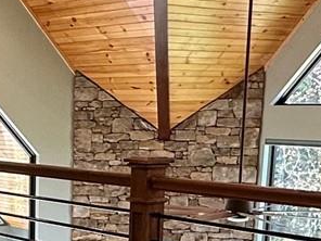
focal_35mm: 97
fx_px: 899
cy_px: 319
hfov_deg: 19.7
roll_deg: +0.0
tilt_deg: -13.6
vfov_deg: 14.6
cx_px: 8
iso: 200
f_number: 2.2
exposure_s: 1/120
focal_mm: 2.22
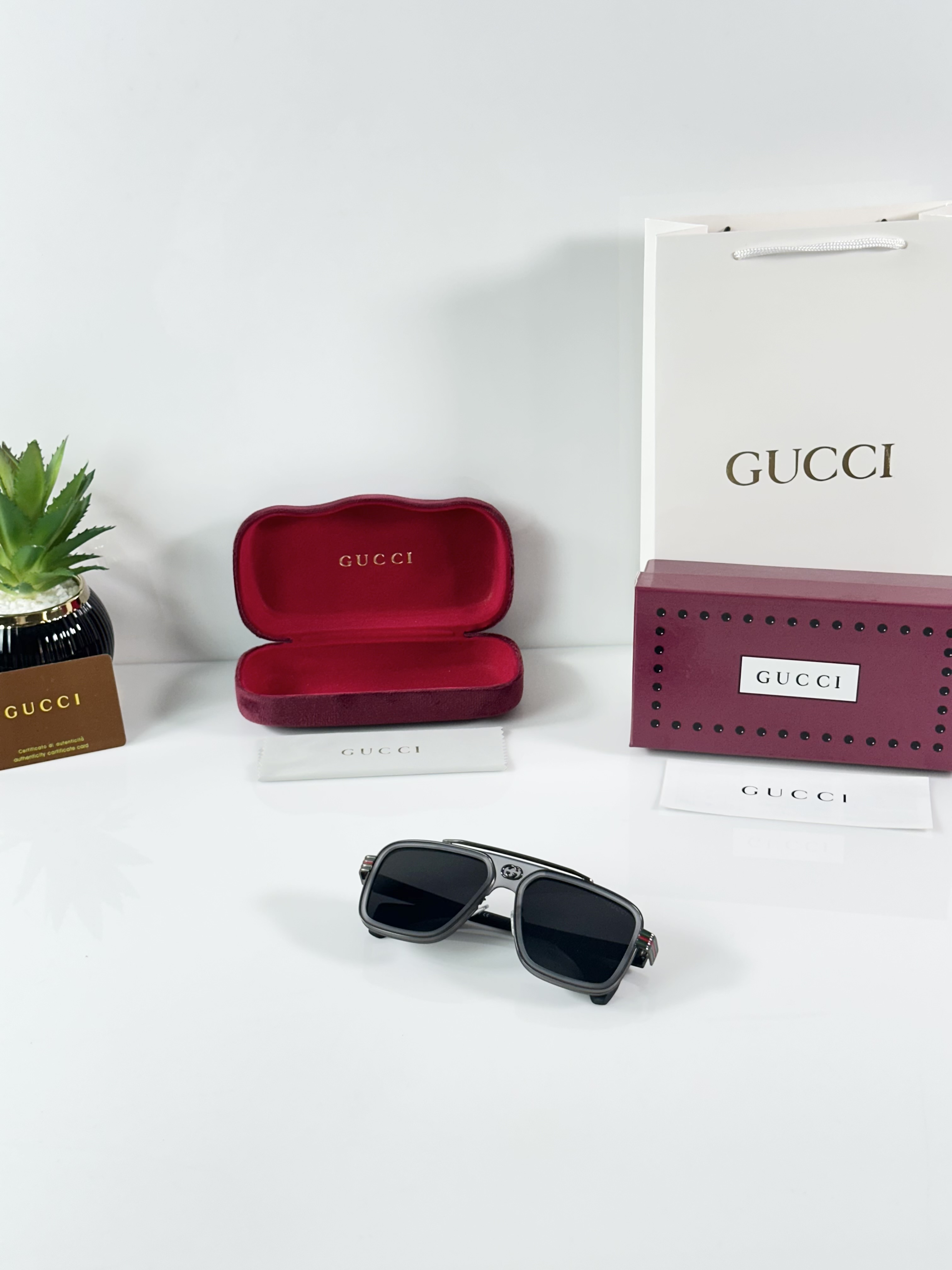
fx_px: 1760
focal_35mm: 48
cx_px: 476
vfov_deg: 39.7
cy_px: 635
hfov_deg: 30.3
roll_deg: +0.8
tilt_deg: -26.4
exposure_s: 1/100
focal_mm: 6.86
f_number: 1.78
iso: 80
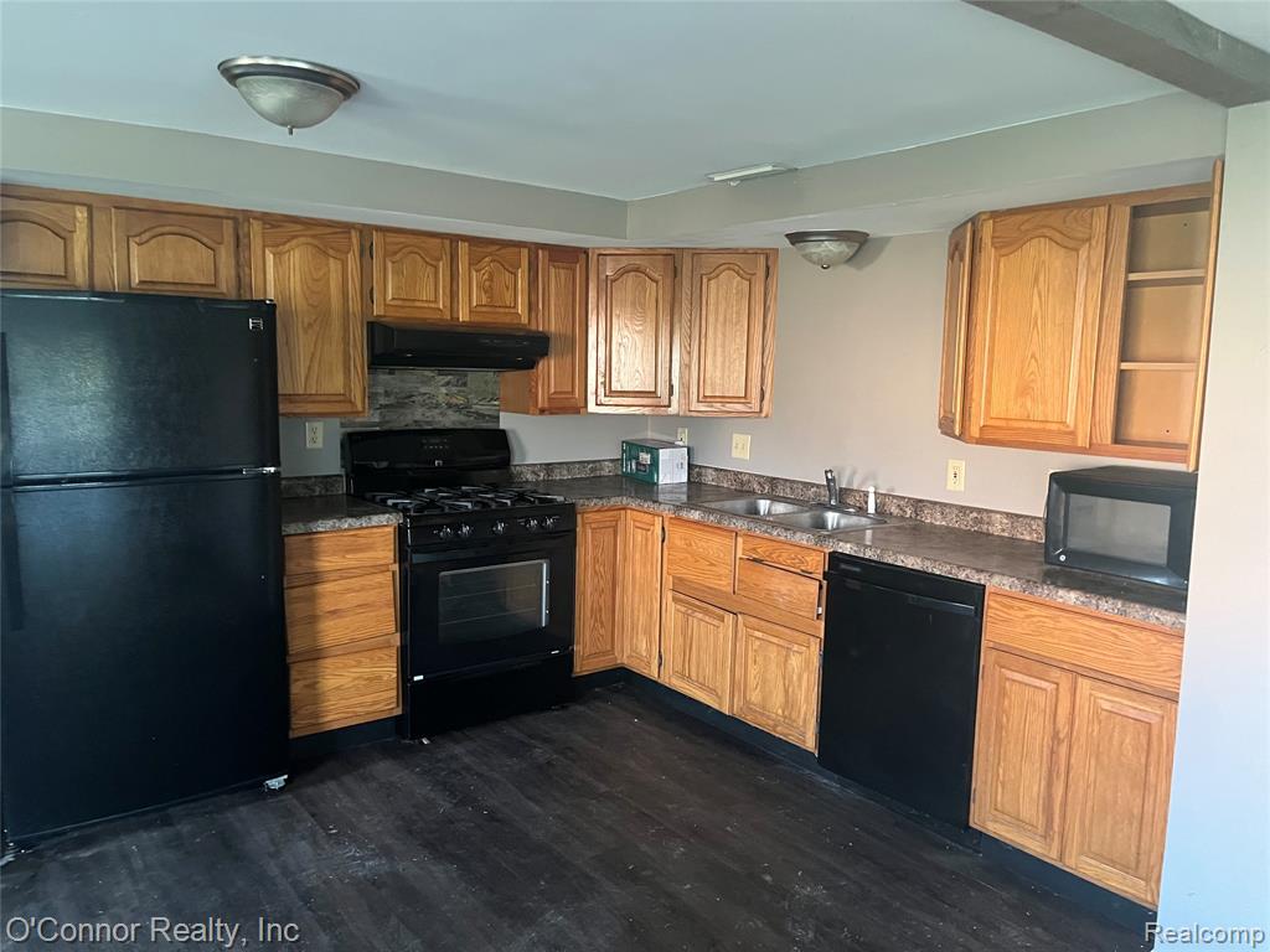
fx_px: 954
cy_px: 476
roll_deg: -1.4
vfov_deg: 53.1
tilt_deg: -8.1
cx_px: 635
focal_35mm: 26
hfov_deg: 67.3
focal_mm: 5.1
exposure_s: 1/40
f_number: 1.6
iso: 640
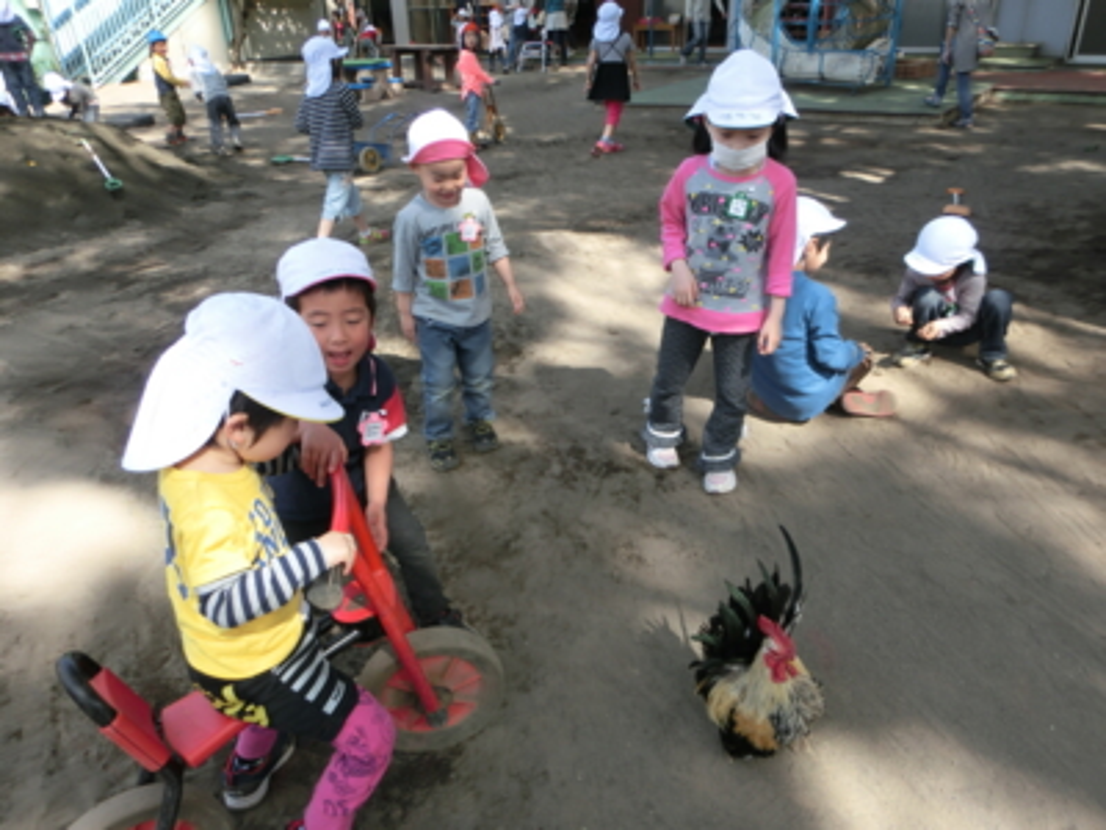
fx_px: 767
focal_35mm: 24
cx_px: 553
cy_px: 415
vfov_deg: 56.8
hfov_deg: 71.6
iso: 80
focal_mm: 4.24
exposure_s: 1/250
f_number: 3
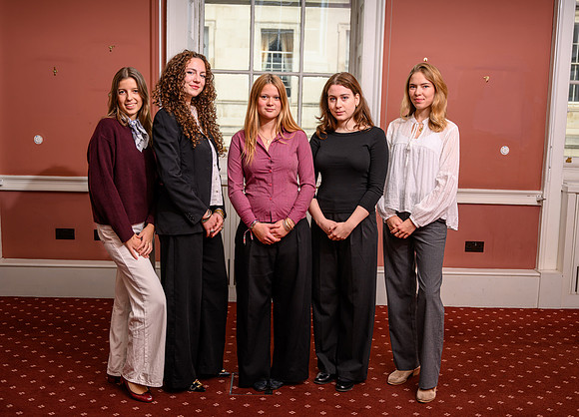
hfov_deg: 45.6
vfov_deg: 33.7
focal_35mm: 42
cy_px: 208
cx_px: 300
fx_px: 688
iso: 64
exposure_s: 1/200
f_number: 4
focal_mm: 37
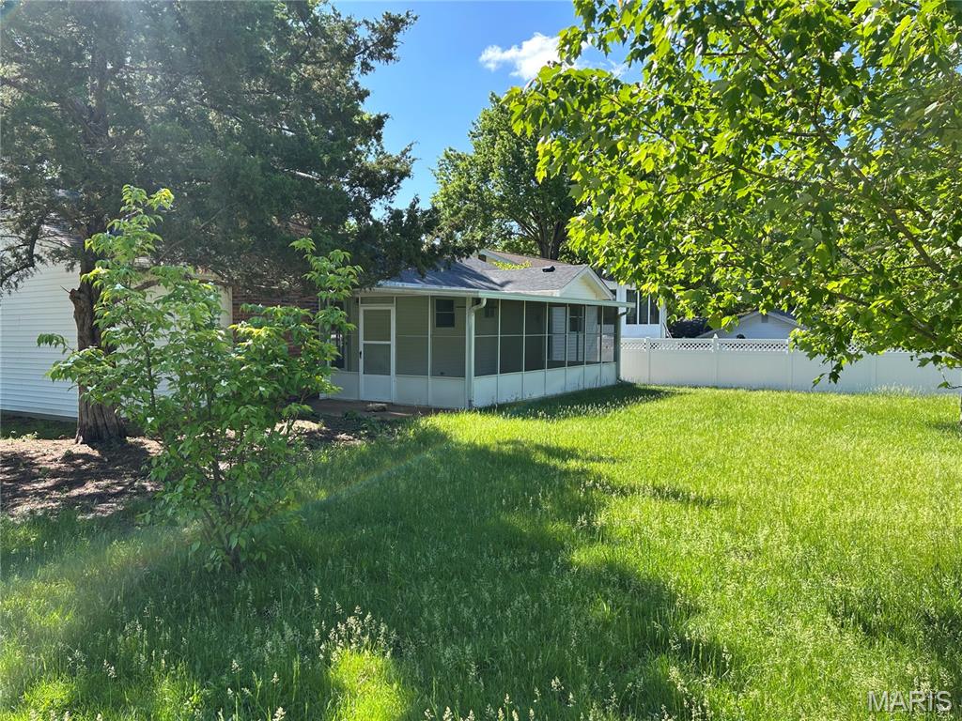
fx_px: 723
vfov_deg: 53.1
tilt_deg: -1.8
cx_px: 481
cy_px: 360
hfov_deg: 67.3
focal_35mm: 26
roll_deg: -0.2
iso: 50
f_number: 1.5
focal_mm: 5.7
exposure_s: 1/1135
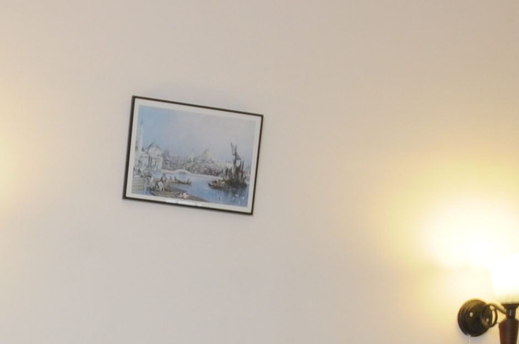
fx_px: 979
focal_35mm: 68
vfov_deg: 17.9
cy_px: 509
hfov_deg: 27.9
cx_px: 1
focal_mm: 10
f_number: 9
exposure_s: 1/3
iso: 200
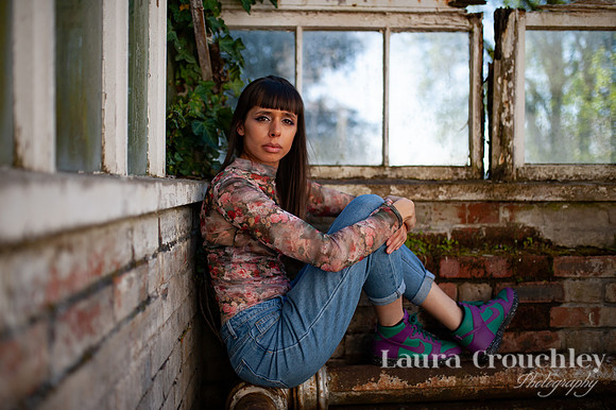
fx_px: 630
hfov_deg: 52.1
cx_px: 299
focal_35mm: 37
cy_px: 205
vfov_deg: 36.0
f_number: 1.4
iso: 320
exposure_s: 1/6400
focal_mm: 35
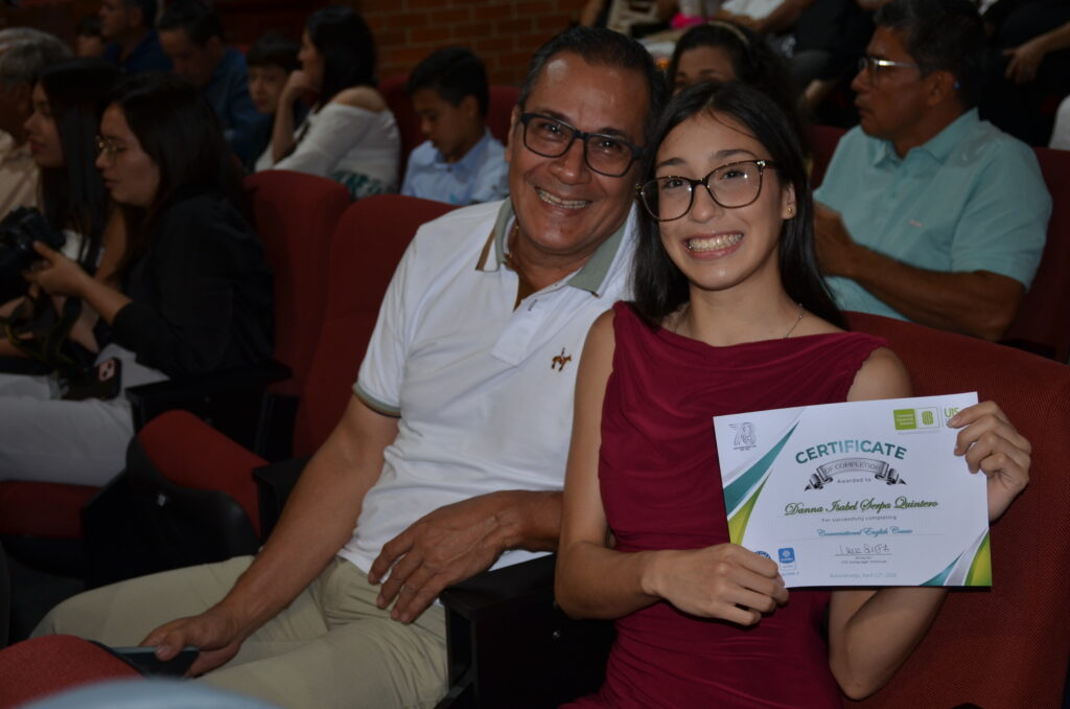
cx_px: 535
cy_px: 354
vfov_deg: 25.6
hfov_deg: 37.9
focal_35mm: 52
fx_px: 1557
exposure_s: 1/60
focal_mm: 35
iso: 400
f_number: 4.2
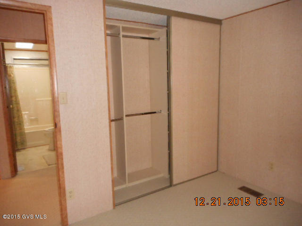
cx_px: 151
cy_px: 113
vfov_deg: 54.9
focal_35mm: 25
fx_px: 218
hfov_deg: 69.4
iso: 560
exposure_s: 1/25
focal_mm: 4.5
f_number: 3.7
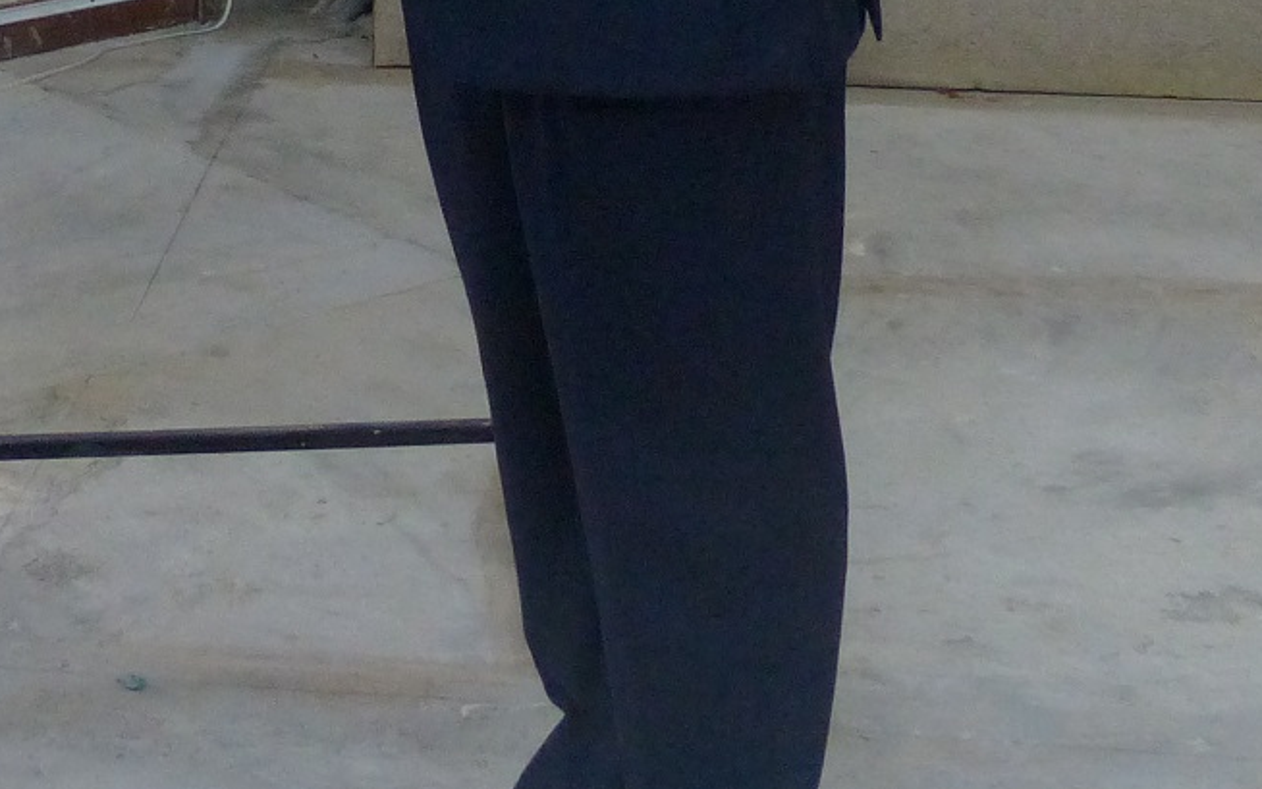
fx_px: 2786
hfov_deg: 25.2
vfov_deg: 15.1
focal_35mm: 81
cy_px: -359
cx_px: 284
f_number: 2.8
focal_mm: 4.5
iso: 400
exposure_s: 1/60
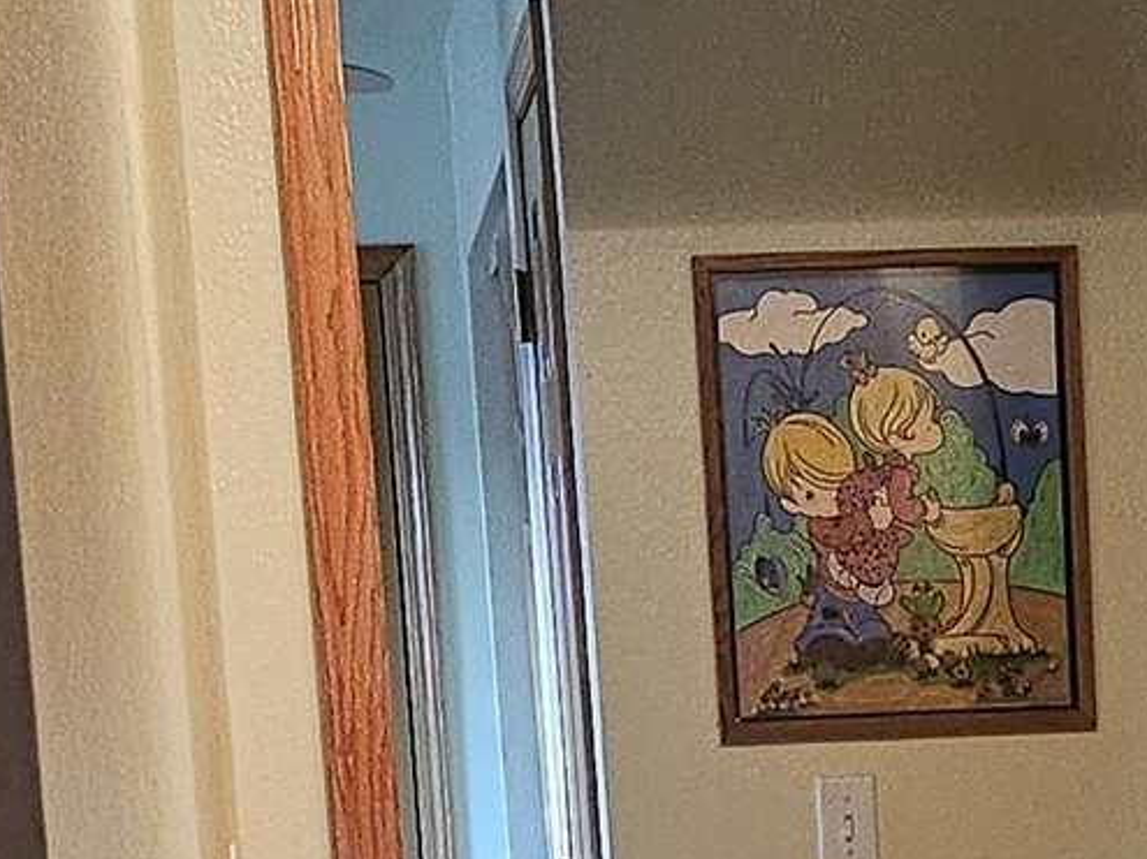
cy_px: 1438
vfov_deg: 9.6
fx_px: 4936
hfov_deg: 13.0
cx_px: 1233
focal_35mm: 149
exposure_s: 1/60
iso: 500
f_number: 1.8
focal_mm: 5
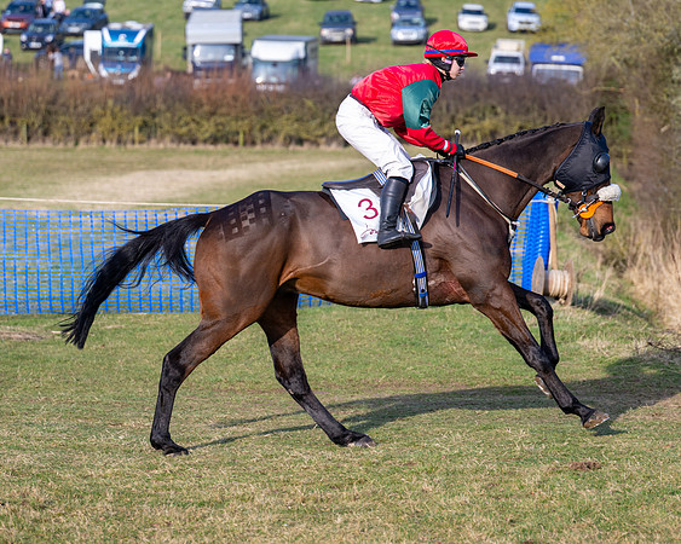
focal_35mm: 162
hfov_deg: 11.9
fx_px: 3257
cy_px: 271
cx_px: 269
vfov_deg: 9.6
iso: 125
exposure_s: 1/1000
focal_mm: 94
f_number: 2.8
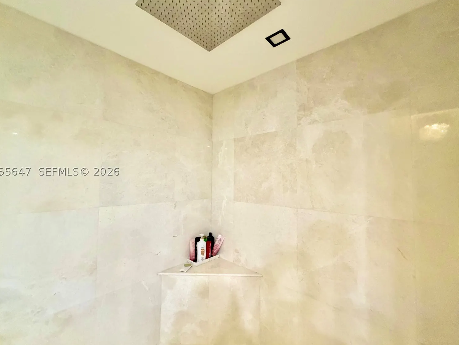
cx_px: 213
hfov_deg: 98.0
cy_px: 171
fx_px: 199
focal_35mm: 15
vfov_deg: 81.8
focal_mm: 2.22
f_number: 2.2
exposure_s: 1/60
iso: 500
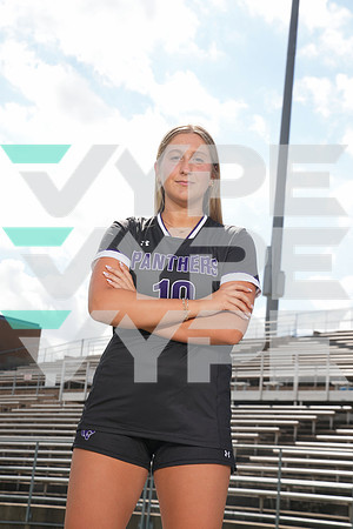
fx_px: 1030
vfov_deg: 28.8
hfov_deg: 19.5
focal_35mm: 70
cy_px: 264
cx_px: 176
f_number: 9
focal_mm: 70
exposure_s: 1/200
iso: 125
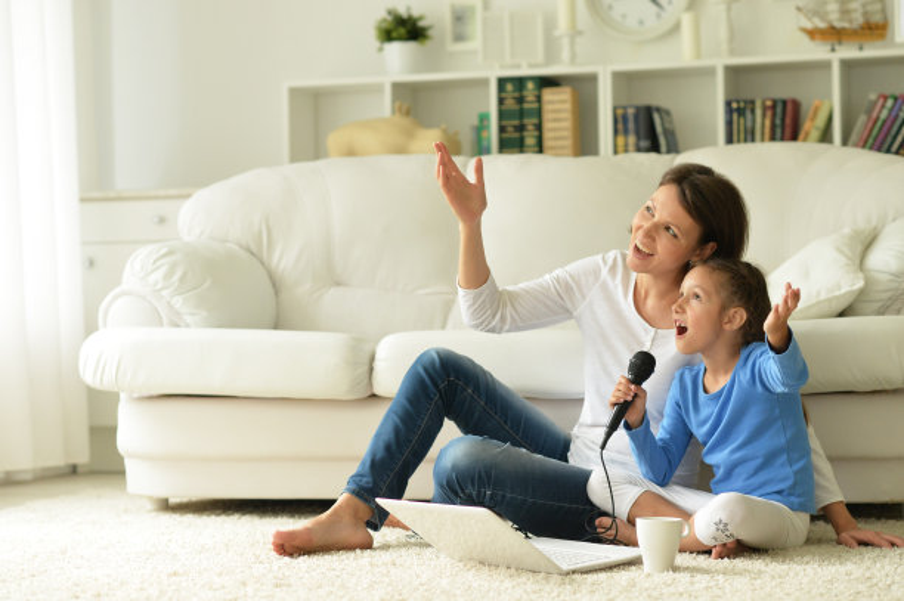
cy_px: 300
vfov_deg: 16.0
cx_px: 452
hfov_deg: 23.9
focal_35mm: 85
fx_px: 2133
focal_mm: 85
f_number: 3.2
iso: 2500
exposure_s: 1/400
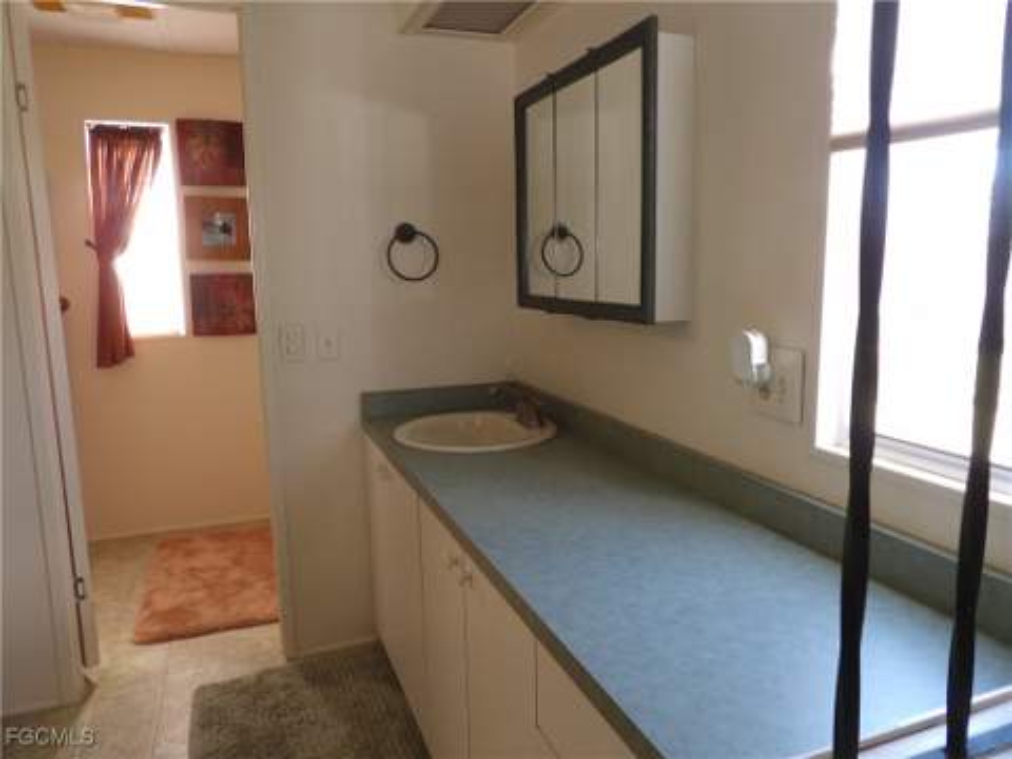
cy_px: 380
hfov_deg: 71.6
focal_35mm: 24
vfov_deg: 56.8
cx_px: 506
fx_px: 702
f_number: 3.2
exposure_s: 1/33
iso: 187
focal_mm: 4.3
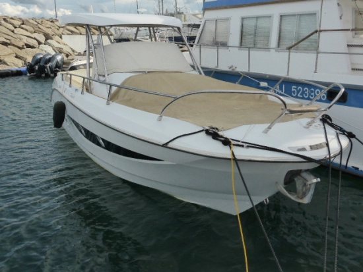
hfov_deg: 53.9
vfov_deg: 41.8
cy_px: 136
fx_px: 357
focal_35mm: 34
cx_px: 182
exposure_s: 1/1000
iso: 160
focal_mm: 6.1
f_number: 3.7
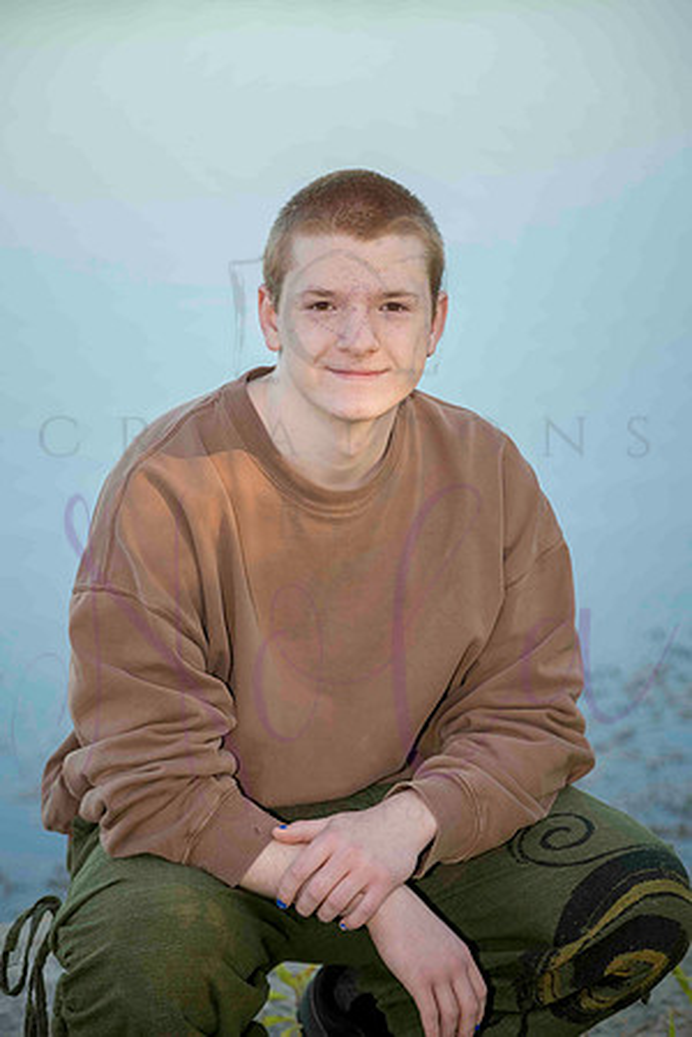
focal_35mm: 120
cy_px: 518
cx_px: 346
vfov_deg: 17.1
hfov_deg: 11.4
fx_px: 3460
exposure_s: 1/400
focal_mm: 120
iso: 400
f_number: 6.3
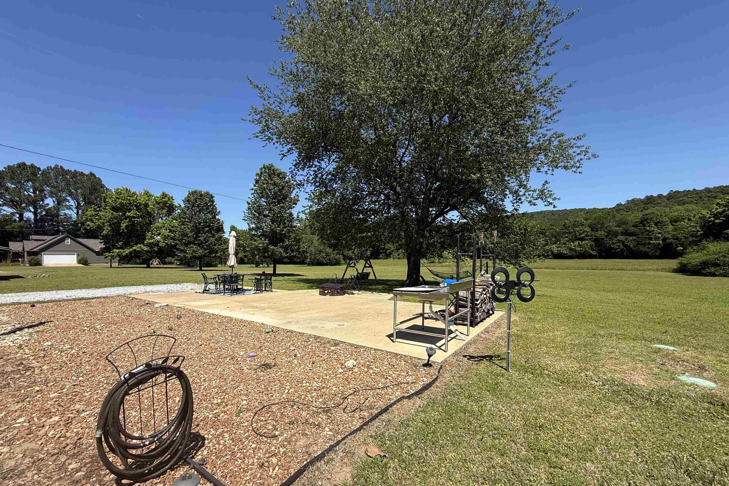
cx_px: 359
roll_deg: -0.3
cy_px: 266
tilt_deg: -1.5
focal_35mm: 15
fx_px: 304
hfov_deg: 100.4
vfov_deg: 77.1
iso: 50
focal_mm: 2.22
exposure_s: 1/2165
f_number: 2.2
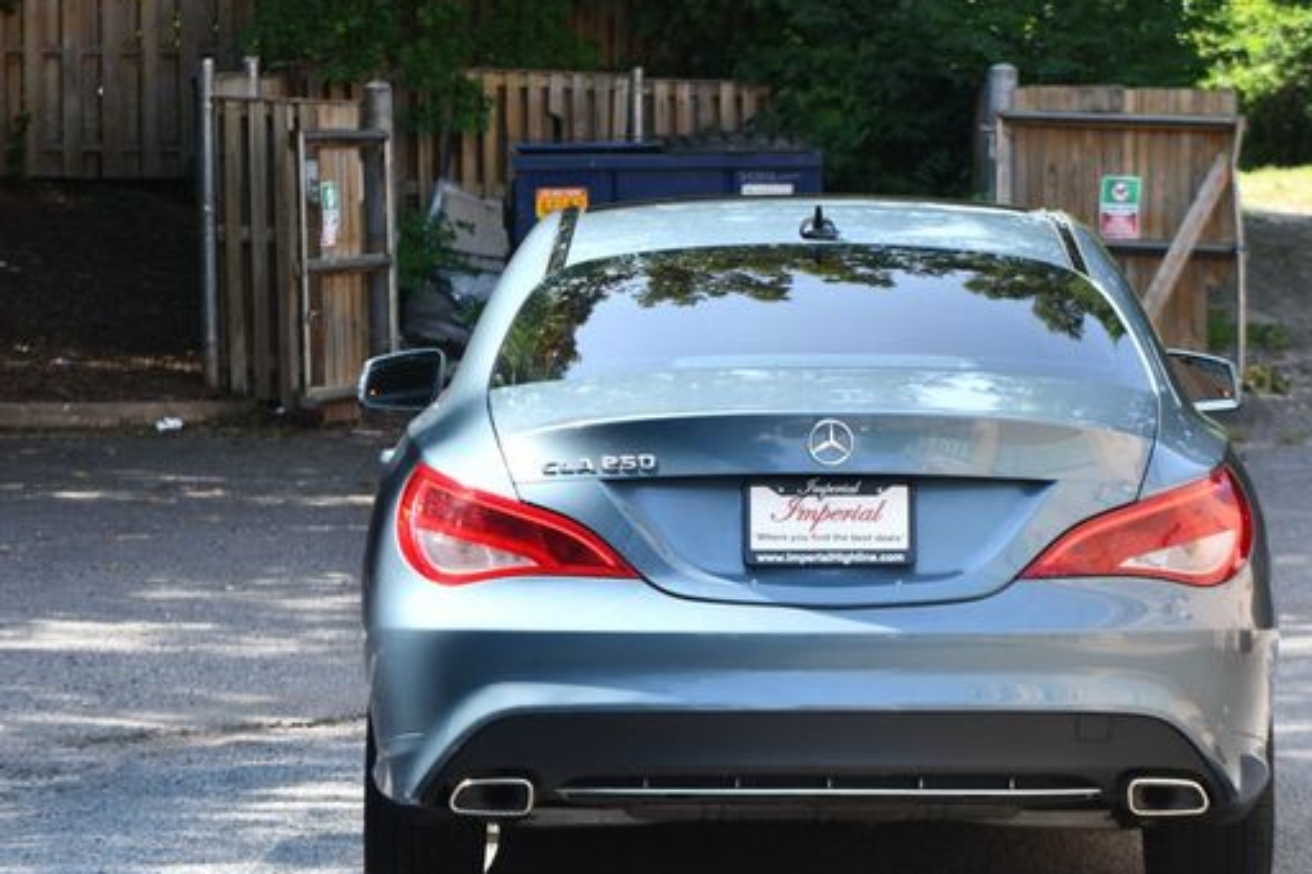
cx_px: 800
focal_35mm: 135
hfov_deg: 15.2
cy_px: 451
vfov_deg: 10.2
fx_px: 4918
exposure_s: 1/250
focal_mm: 72
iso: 200
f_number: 5.6
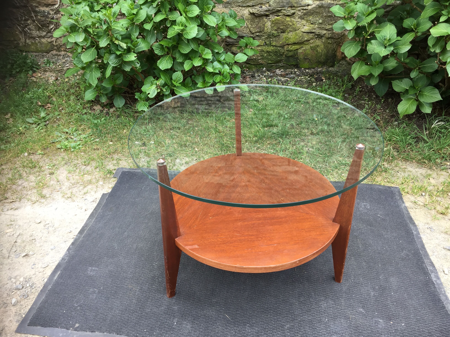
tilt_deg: -33.7
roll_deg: +0.3
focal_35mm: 29
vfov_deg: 48.2
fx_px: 377
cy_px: 168
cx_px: 225
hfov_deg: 61.7
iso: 32
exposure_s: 1/100
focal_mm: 4.15
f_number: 2.2
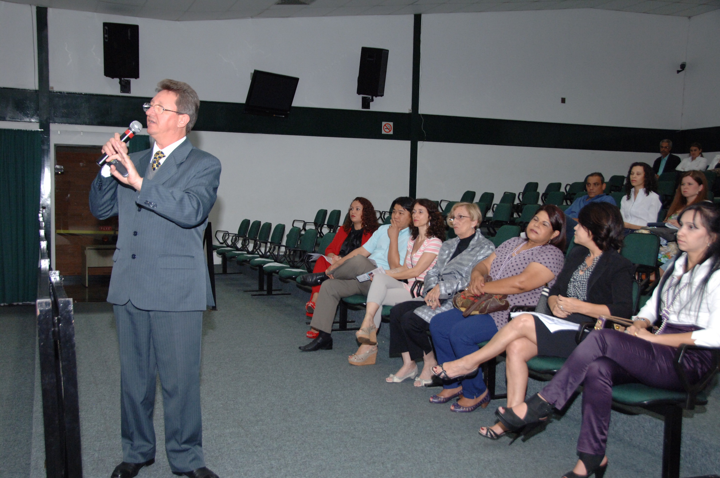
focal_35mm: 39
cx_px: 360
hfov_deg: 49.6
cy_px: 239
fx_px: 779
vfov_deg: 34.1
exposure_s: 1/125
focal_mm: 26
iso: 800
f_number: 4.5
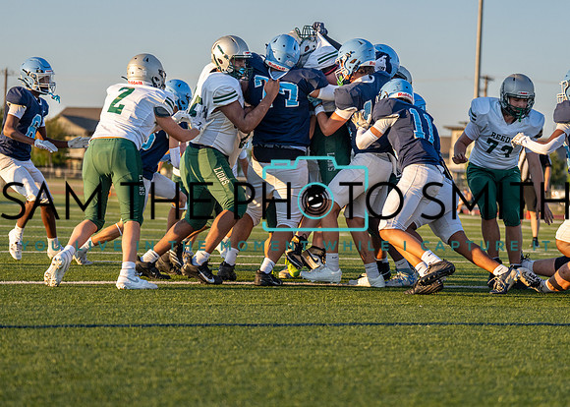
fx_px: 1661
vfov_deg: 14.0
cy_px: 234
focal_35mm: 103
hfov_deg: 19.5
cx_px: 288
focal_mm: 84
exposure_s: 1/4000
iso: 400
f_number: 2.8
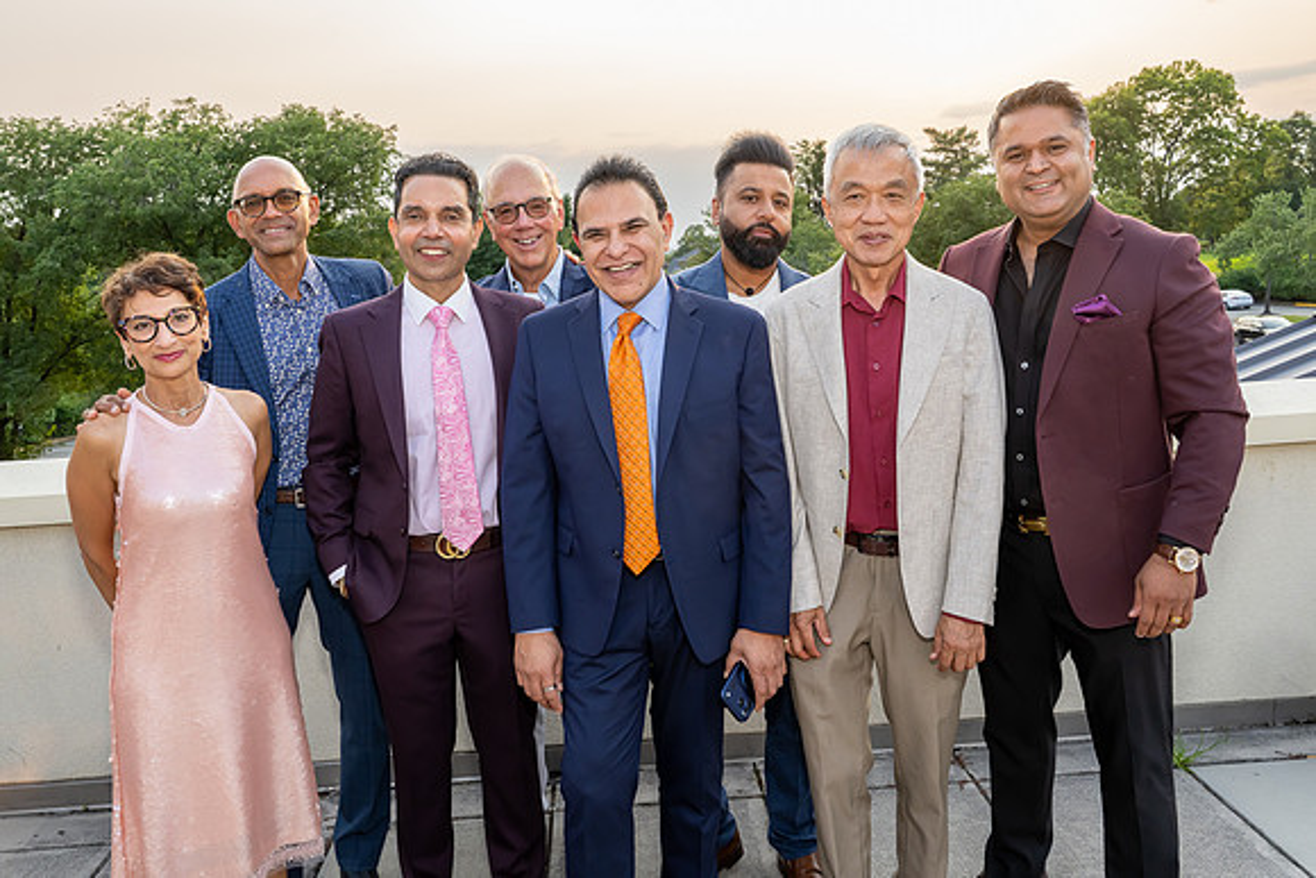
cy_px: 381
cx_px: 637
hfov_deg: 62.9
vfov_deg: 44.3
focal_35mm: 29
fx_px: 1076
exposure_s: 1/250
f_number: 9
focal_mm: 26
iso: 560
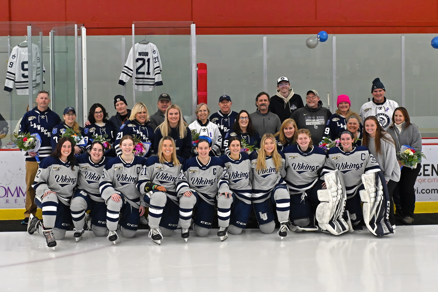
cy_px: 146
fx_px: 474
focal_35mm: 39
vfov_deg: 34.2
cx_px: 219
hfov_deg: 49.6
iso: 2000
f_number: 7.1
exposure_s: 1/320
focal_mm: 26
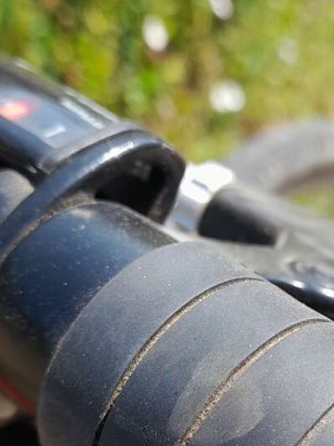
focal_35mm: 62
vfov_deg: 31.0
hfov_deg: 23.5
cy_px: 284
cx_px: 237
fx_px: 798
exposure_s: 1/236
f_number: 2
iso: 20
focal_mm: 4.6
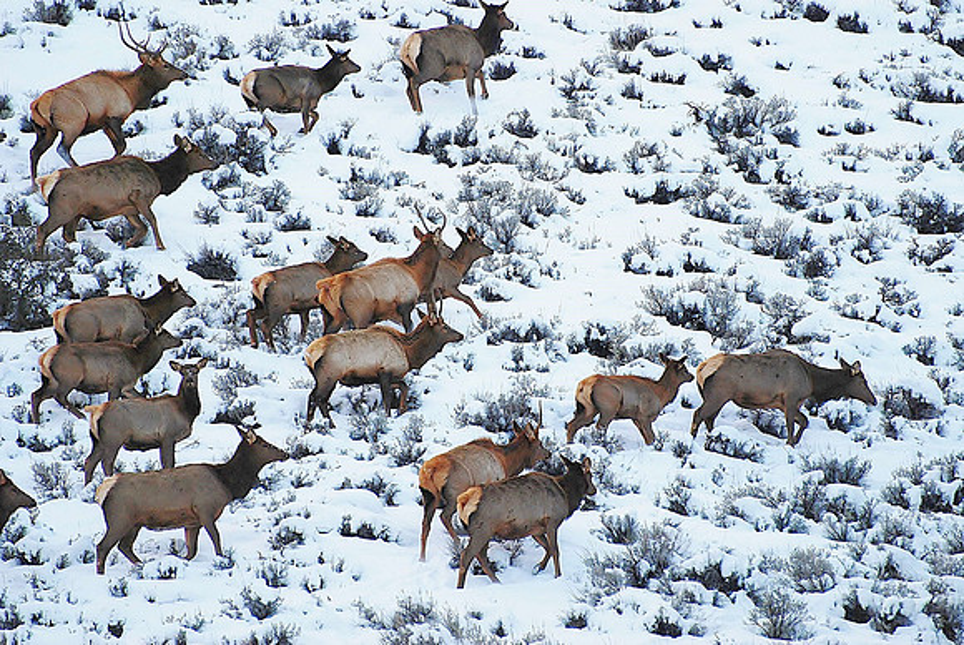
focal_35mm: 368
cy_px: 322
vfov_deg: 3.7
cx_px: 482
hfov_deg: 5.6
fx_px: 9864
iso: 400
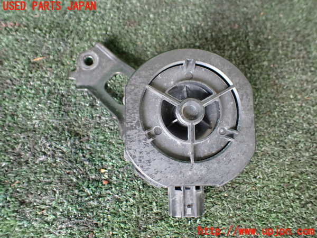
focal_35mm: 30
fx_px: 275
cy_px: 119
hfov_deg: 60.0
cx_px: 158
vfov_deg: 46.8
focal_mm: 5.4
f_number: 2.3
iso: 800
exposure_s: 1/100
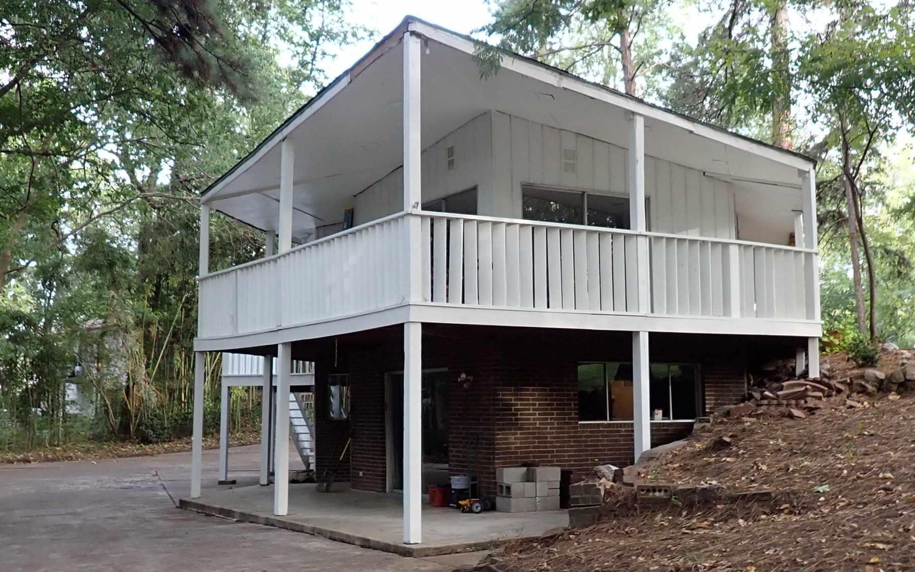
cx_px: 475
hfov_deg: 44.3
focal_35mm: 45
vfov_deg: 28.6
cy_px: 289
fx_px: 1122
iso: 160
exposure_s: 1/125
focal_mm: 4.5
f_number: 2
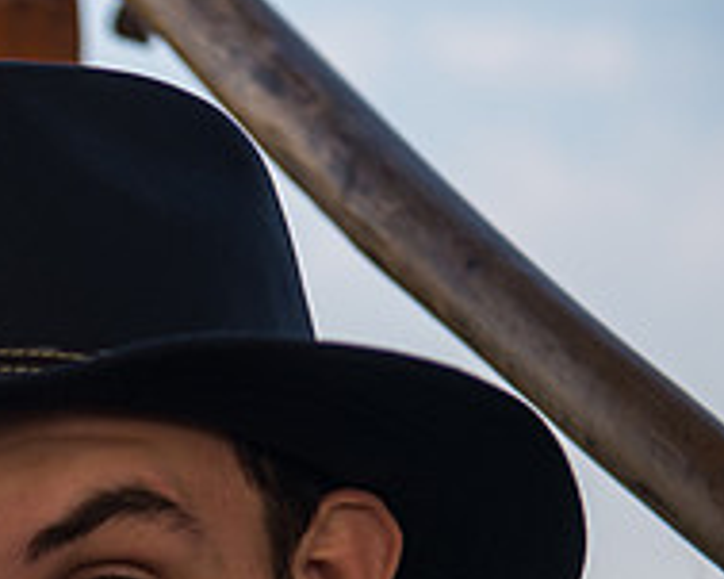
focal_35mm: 190
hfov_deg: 9.9
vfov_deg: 8.0
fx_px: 4069
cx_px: -291
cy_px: 723
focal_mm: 66
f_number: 2.8
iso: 100
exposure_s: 1/500
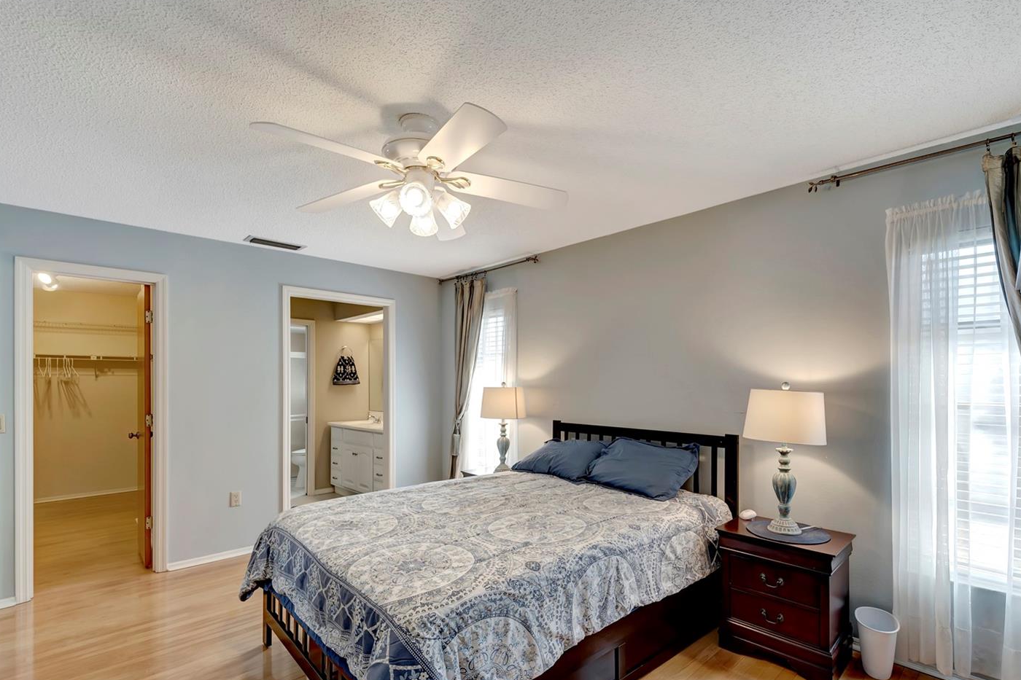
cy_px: 367
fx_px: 454
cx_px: 541
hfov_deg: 96.6
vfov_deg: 73.6
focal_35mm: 16
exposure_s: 1/20
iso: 250
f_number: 9
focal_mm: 14
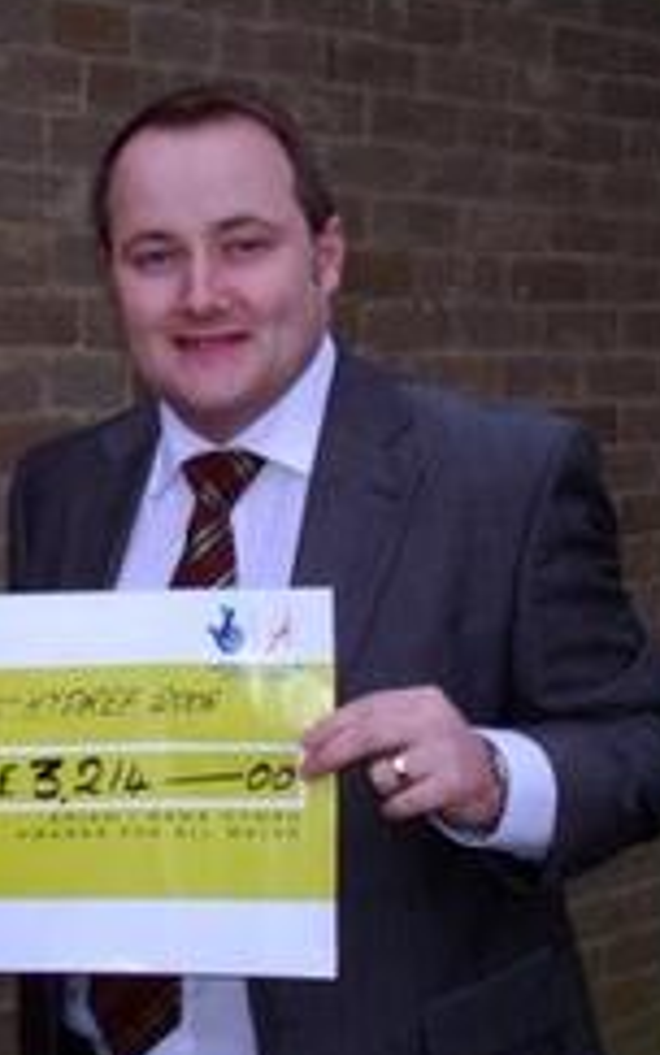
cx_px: -48
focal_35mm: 81
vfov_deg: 25.5
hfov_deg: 15.7
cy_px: 508
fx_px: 2330
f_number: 3.2
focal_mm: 8.7
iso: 80
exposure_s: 1/73.3
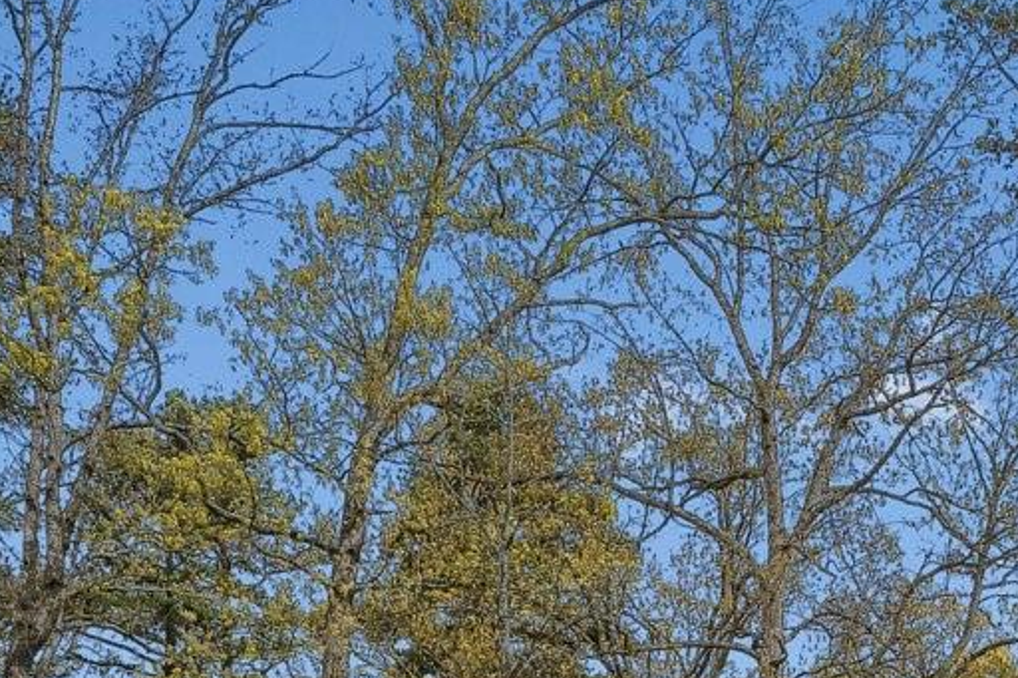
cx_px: 905
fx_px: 1809
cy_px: 1198
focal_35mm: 64
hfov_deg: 30.2
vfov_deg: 17.5
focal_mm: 16
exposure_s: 1/500
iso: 400
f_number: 8
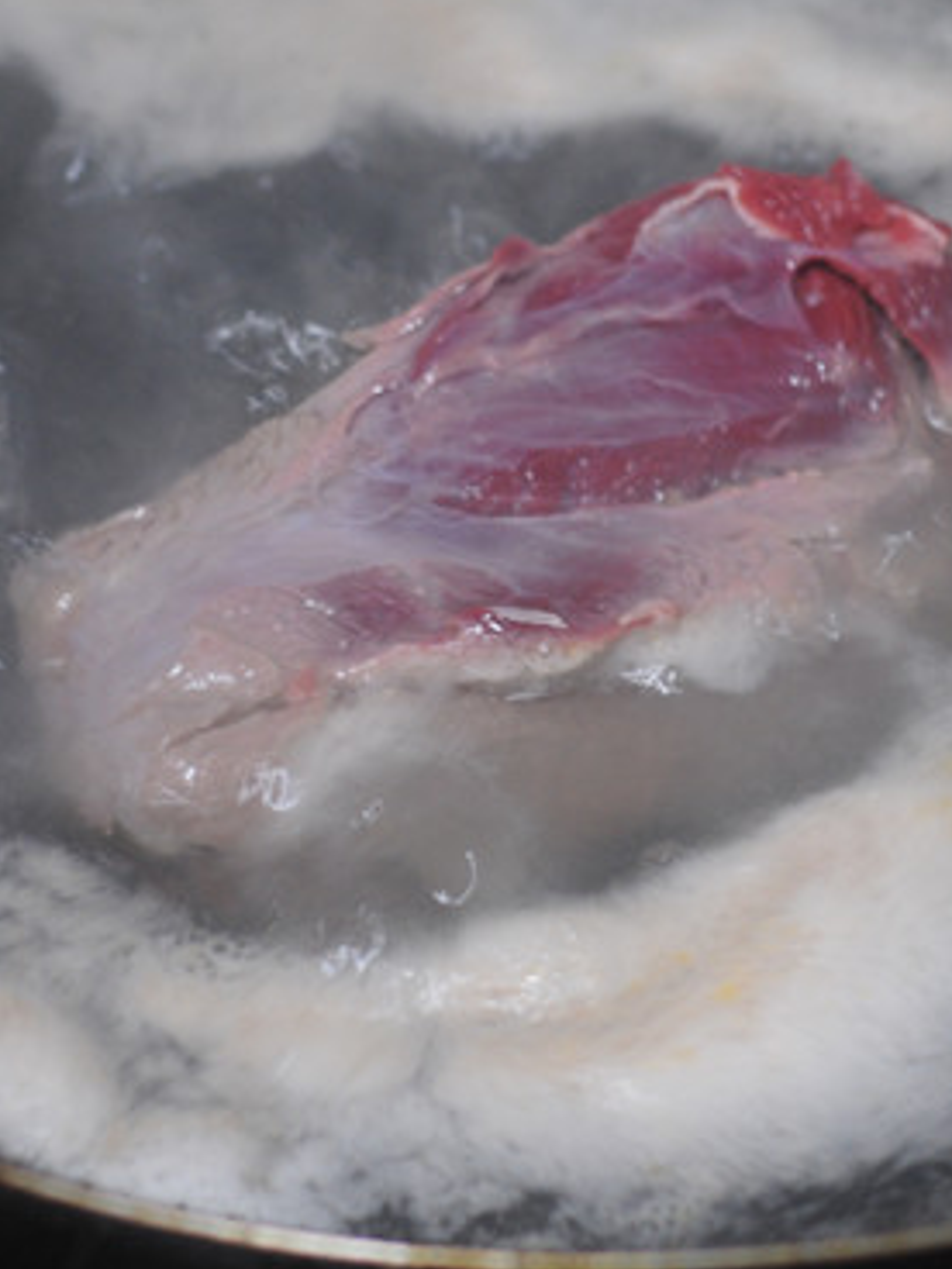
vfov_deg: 11.5
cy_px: 372
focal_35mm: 171
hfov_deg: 8.7
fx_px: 6270
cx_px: 647
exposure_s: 1/15
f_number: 2.5
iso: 400
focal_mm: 50
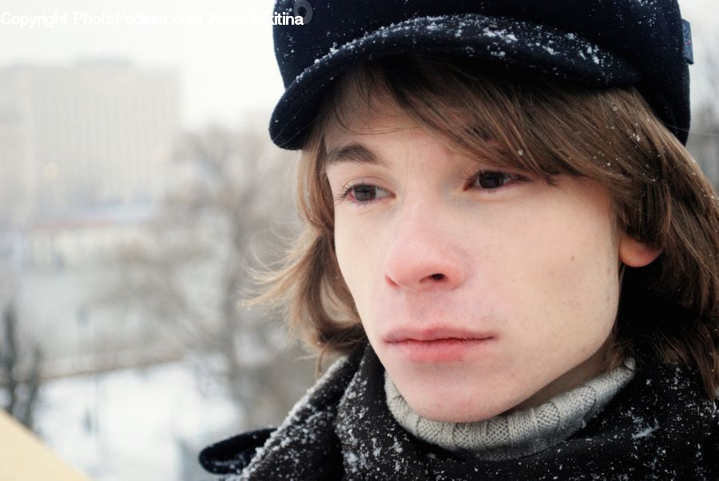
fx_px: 1439
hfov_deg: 28.0
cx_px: 360
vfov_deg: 19.0
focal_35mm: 72
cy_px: 240
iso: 400
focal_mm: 48
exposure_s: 1/50
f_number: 5.6
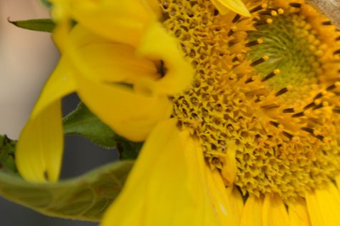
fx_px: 2810
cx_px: 293
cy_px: 50
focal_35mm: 298
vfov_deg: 4.6
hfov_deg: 6.9
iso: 100
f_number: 5.6
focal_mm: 105
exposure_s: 1/160
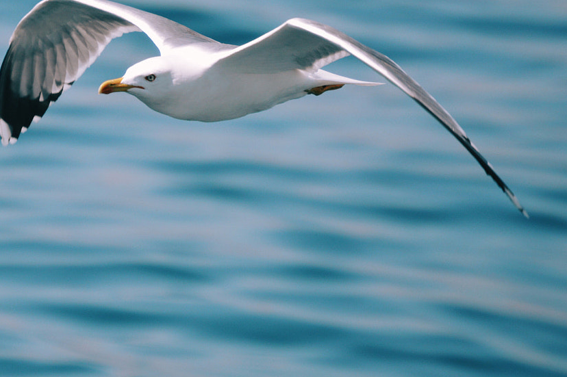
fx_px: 9129
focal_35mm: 580
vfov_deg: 2.4
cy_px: 105
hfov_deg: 3.6
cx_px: 88
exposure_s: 1/2000
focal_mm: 200
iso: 360
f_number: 5.6
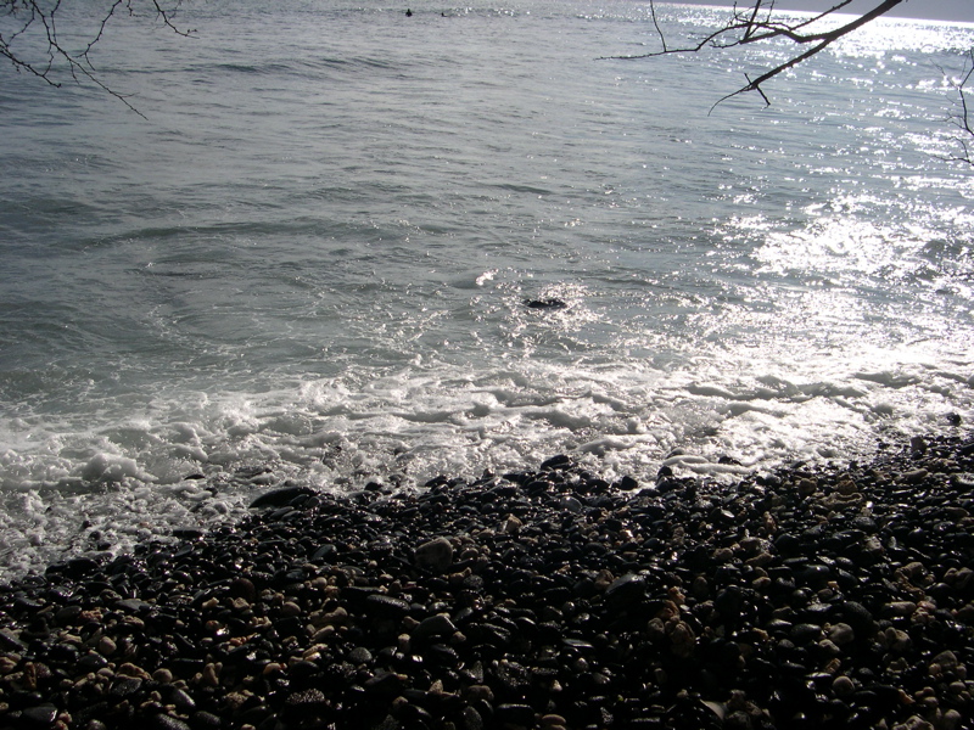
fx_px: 1069
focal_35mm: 38
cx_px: 487
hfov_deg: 49.0
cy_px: 365
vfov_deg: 37.7
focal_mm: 8
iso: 100
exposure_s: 1/688
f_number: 7.6
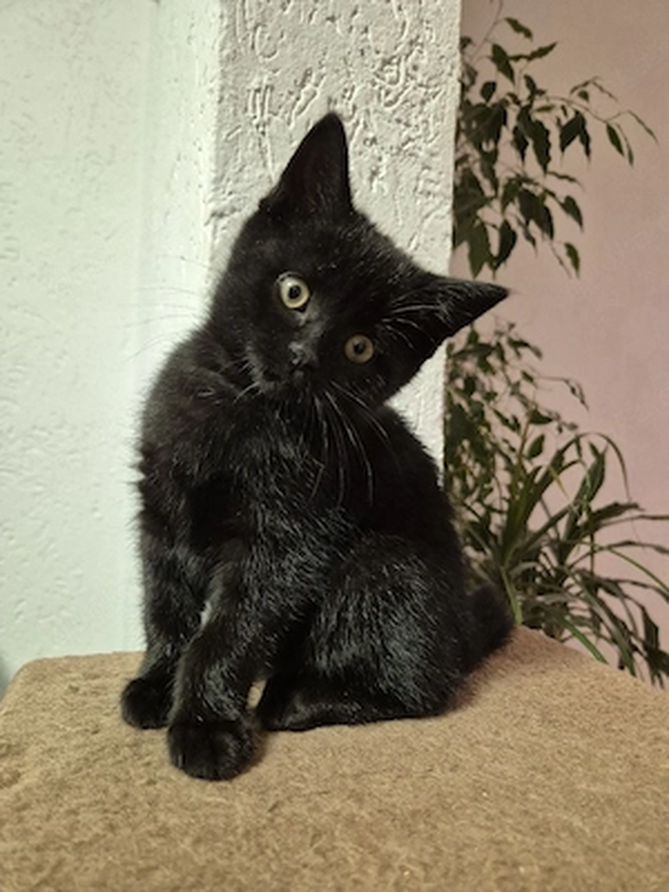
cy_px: 446
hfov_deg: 58.9
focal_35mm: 23
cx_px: 334
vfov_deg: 73.9
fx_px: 593
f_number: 1.8
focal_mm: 5.4
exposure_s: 1/100
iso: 800
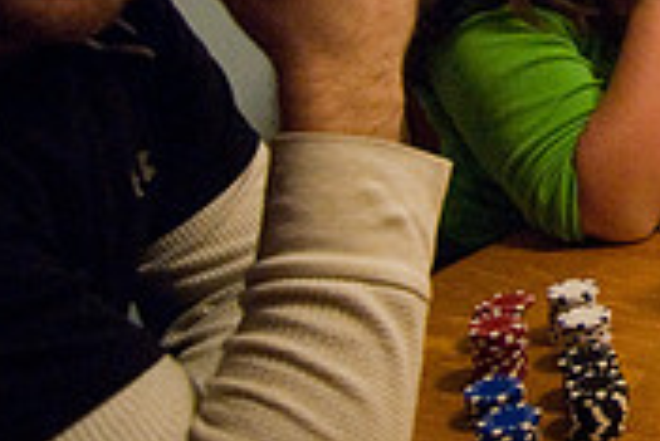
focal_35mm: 55
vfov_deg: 23.1
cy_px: -60
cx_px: 1045
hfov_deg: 25.2
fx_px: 1003
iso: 800
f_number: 2.8
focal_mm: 11
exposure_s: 1/60
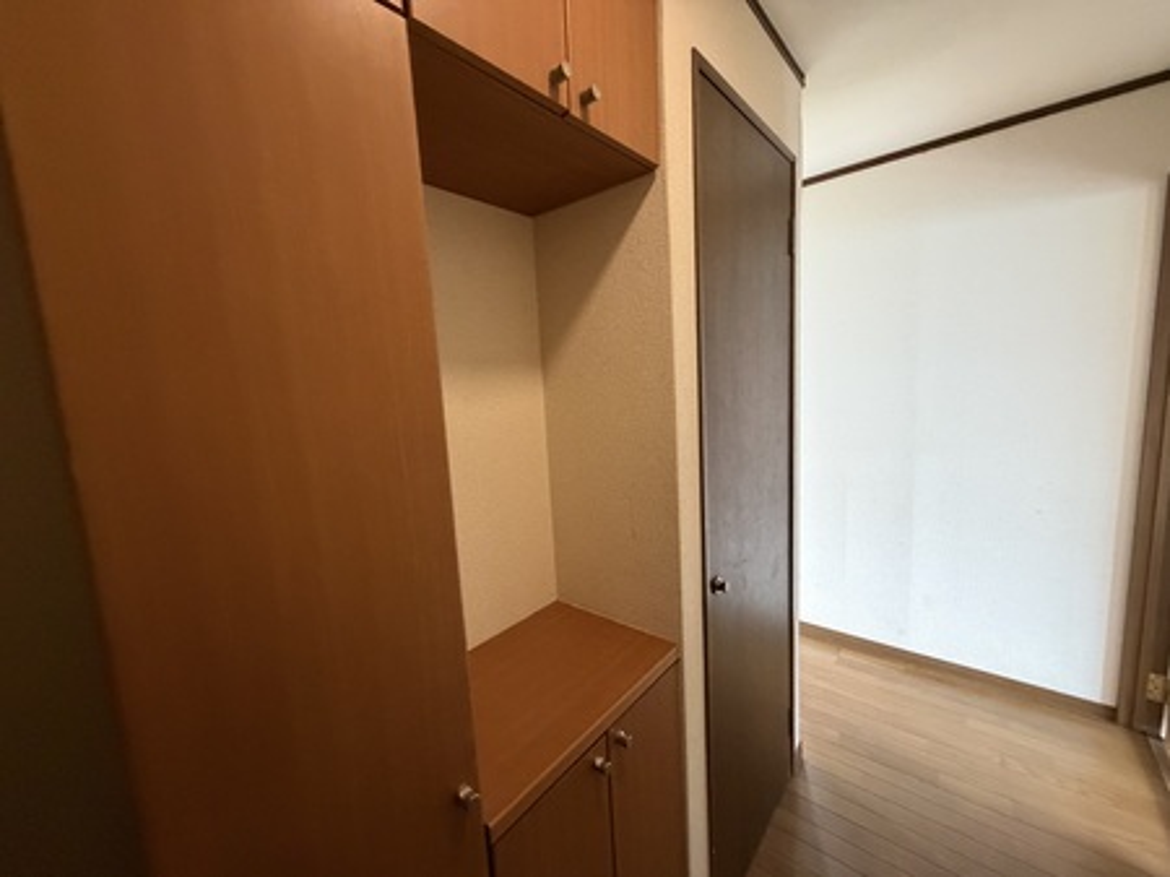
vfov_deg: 85.6
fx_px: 473
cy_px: 438
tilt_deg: -5.9
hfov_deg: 102.1
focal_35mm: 14
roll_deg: +4.8
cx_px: 585
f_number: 2.2
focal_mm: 2.22
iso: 640
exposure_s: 1/60
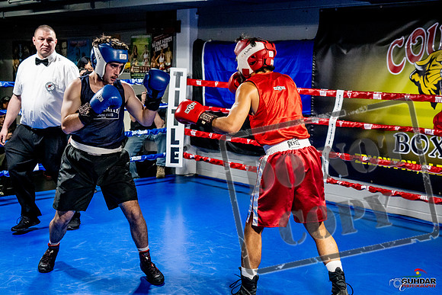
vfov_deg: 26.0
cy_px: 148
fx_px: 639
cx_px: 221
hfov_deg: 38.2
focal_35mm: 52
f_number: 2.8
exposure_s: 1/800
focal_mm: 35
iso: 5000
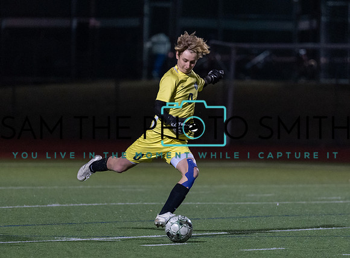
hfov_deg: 5.3
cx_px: 175
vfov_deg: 3.9
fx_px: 3807
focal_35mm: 379
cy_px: 150
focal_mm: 200
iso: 3200
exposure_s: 1/1000
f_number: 2.8
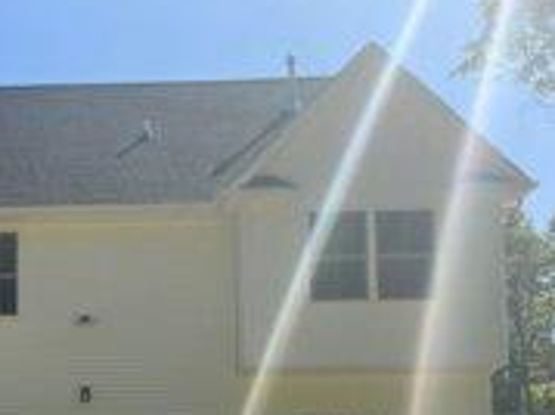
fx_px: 929
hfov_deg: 30.7
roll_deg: -0.9
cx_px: -6
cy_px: 446
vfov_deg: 23.8
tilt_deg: +5.9
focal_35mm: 58
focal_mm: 5.1
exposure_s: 1/2222
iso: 50
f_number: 1.6
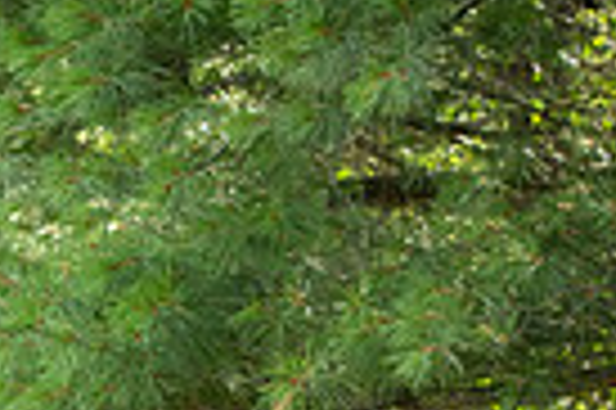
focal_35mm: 297
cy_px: 782
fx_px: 5076
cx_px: -45
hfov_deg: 6.9
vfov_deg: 4.6
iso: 500
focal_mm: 70
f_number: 6.3
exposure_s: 1/200
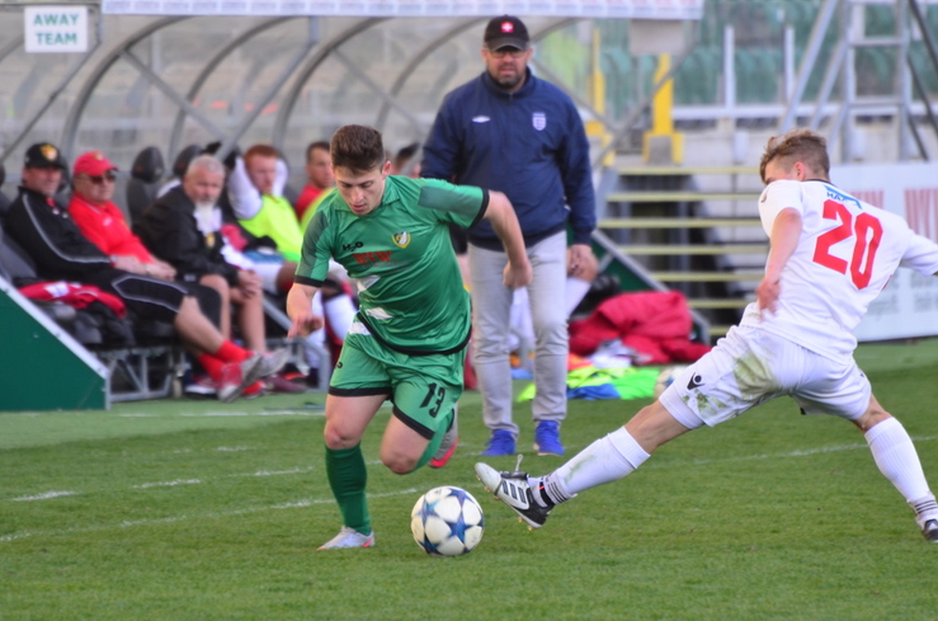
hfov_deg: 3.8
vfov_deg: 2.5
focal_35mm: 548
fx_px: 14245
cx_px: 527
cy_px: 293
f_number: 5.6
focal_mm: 300
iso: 400
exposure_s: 1/250
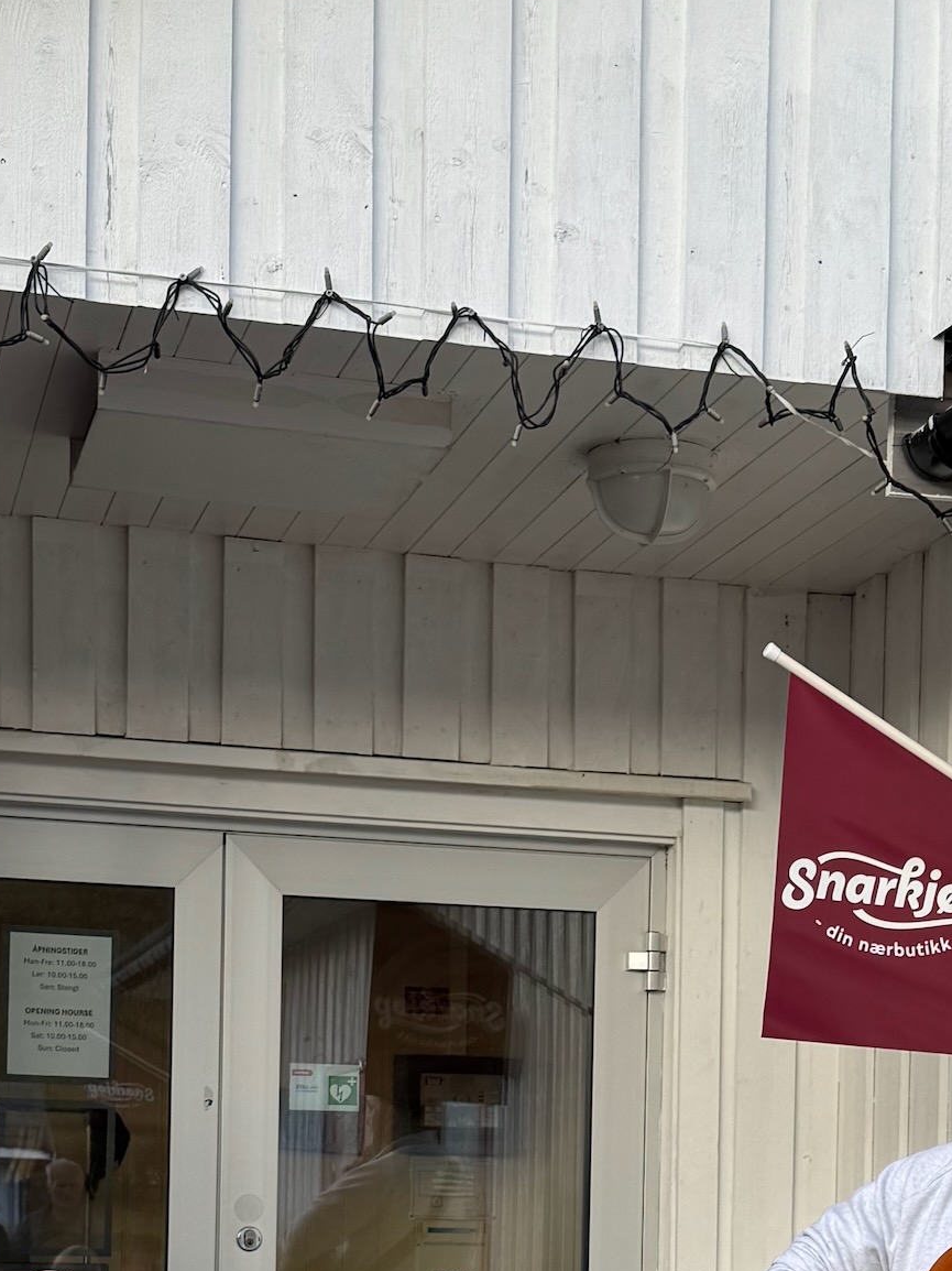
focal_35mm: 71
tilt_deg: +0.3
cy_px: 1201
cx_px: 602
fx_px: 2604
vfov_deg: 26.3
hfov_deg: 20.7
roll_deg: -1.5
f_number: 1.78
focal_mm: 6.76
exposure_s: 1/723
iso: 80
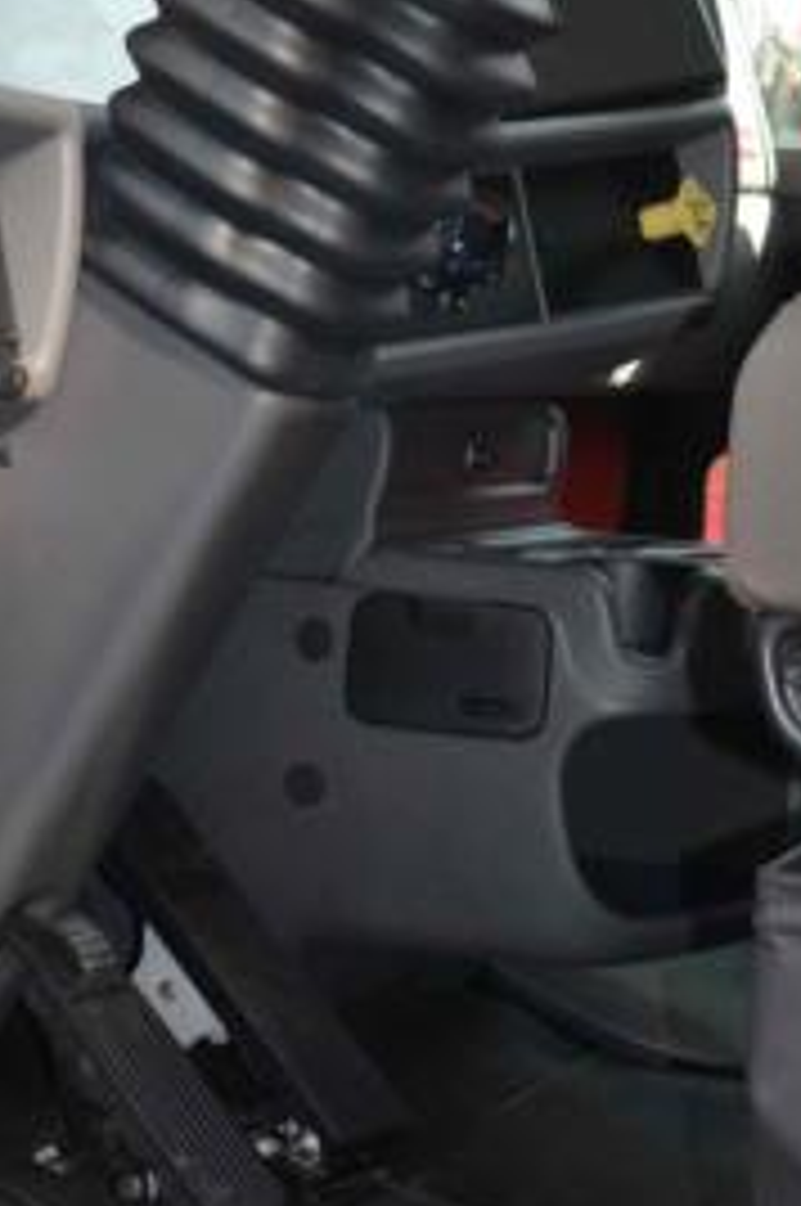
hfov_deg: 12.6
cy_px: 50
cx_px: 500
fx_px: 3614
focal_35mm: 108
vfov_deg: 18.5
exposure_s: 1/200
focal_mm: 20
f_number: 3.8
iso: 125
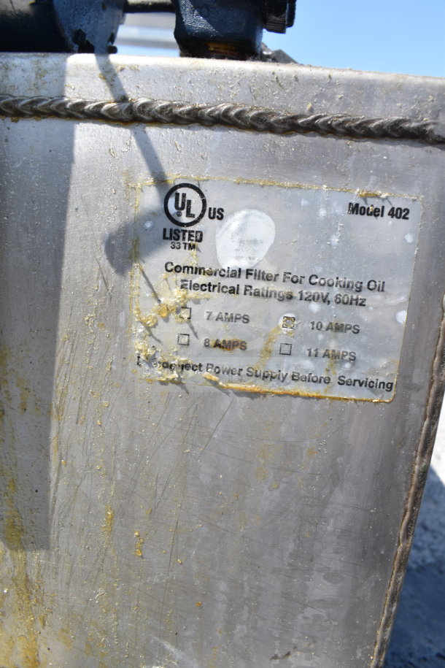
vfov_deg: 67.4
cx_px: 222
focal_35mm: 27
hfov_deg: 47.9
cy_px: 334
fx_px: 501
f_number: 8
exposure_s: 1/250
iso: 200
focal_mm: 18
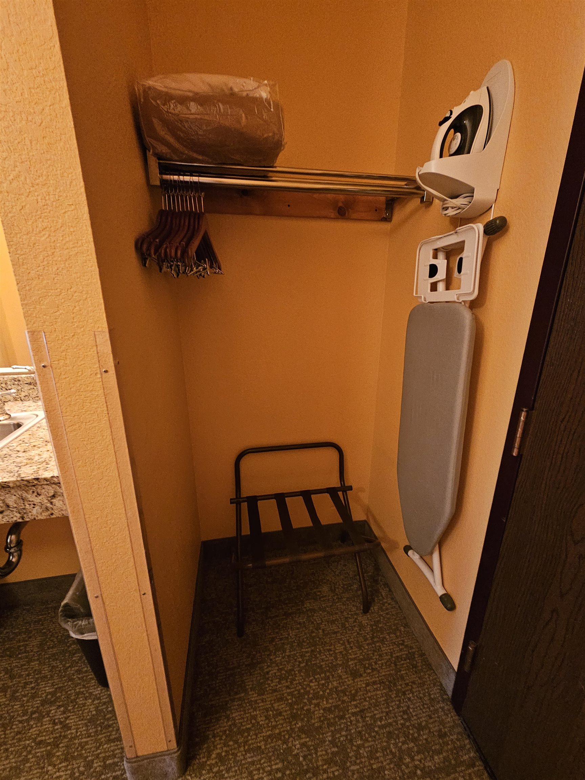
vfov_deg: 106.2
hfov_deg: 89.9
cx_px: 292
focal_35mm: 13
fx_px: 293
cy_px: 390
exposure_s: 1/24
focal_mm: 2.2
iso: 800
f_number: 2.2
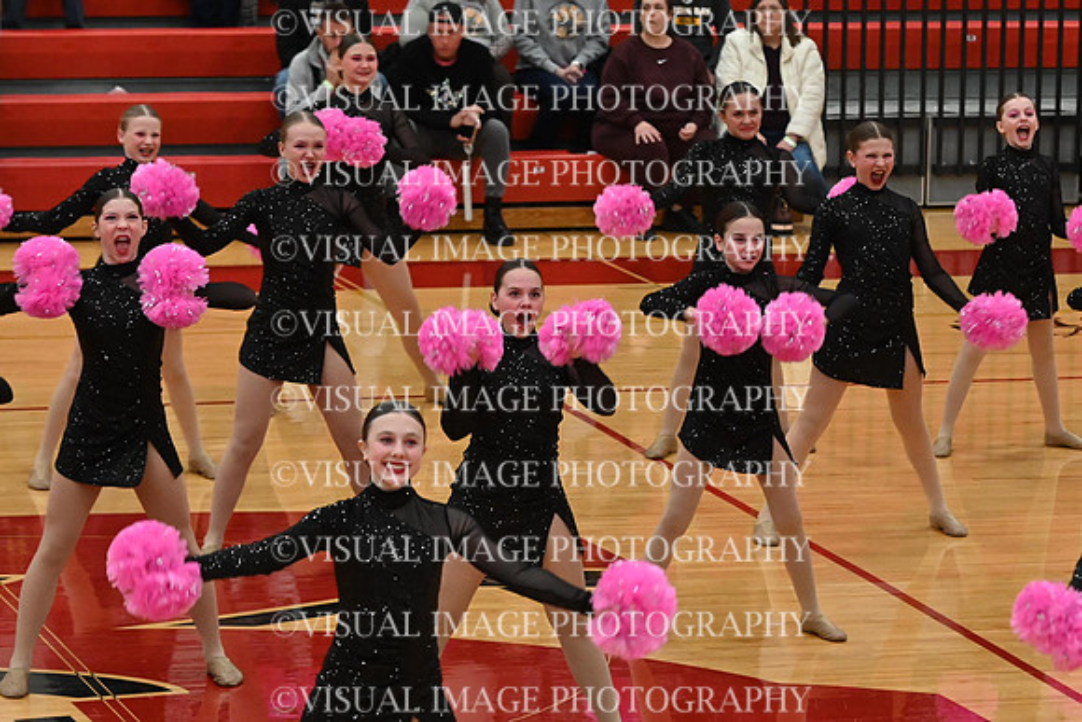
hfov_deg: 11.4
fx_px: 5411
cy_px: 361
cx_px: 541
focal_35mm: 180
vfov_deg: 7.6
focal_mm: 120
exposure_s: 1/400
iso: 6400
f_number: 4
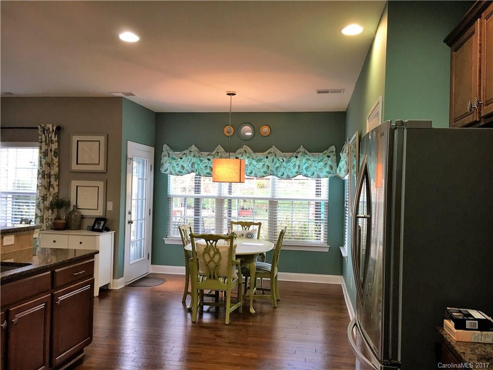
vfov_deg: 48.2
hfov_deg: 61.7
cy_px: 185
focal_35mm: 29
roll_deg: -1.2
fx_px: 413
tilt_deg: +0.6
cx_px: 246
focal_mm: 4.15
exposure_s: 1/30
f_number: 2.2
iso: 80
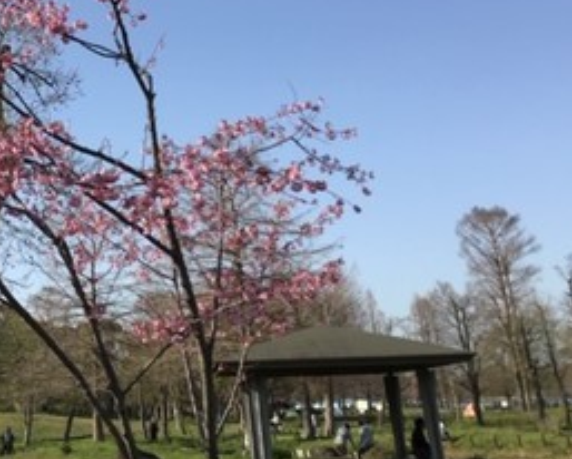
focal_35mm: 53
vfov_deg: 28.1
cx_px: 136
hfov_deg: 34.5
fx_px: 898
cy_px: 98
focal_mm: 3.3
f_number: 2.4
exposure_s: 1/1199
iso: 25
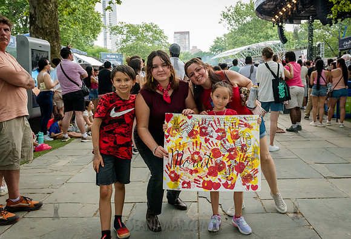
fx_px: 319
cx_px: 205
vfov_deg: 41.1
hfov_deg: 57.4
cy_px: 102
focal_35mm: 32
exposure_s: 1/160
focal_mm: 26
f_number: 4.5
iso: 4000
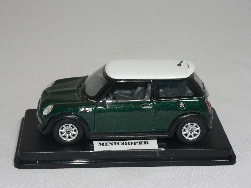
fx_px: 645
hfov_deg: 22.0
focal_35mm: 89
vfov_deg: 16.6
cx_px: 126
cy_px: 94
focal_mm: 14.9
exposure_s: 1/60
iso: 80
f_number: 3.2
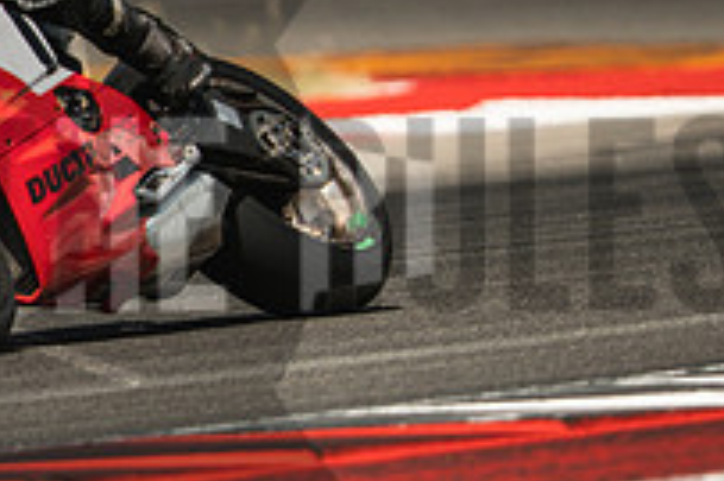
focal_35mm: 1200
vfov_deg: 1.1
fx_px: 24113
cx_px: -4
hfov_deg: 1.7
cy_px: 219
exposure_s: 1/2000
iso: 250
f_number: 2.8
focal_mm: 280
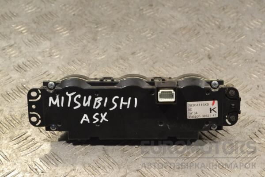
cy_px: 88
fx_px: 574
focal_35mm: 78
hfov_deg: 26.0
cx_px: 132
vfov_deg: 17.5
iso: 3200
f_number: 9
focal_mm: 52
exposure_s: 1/320
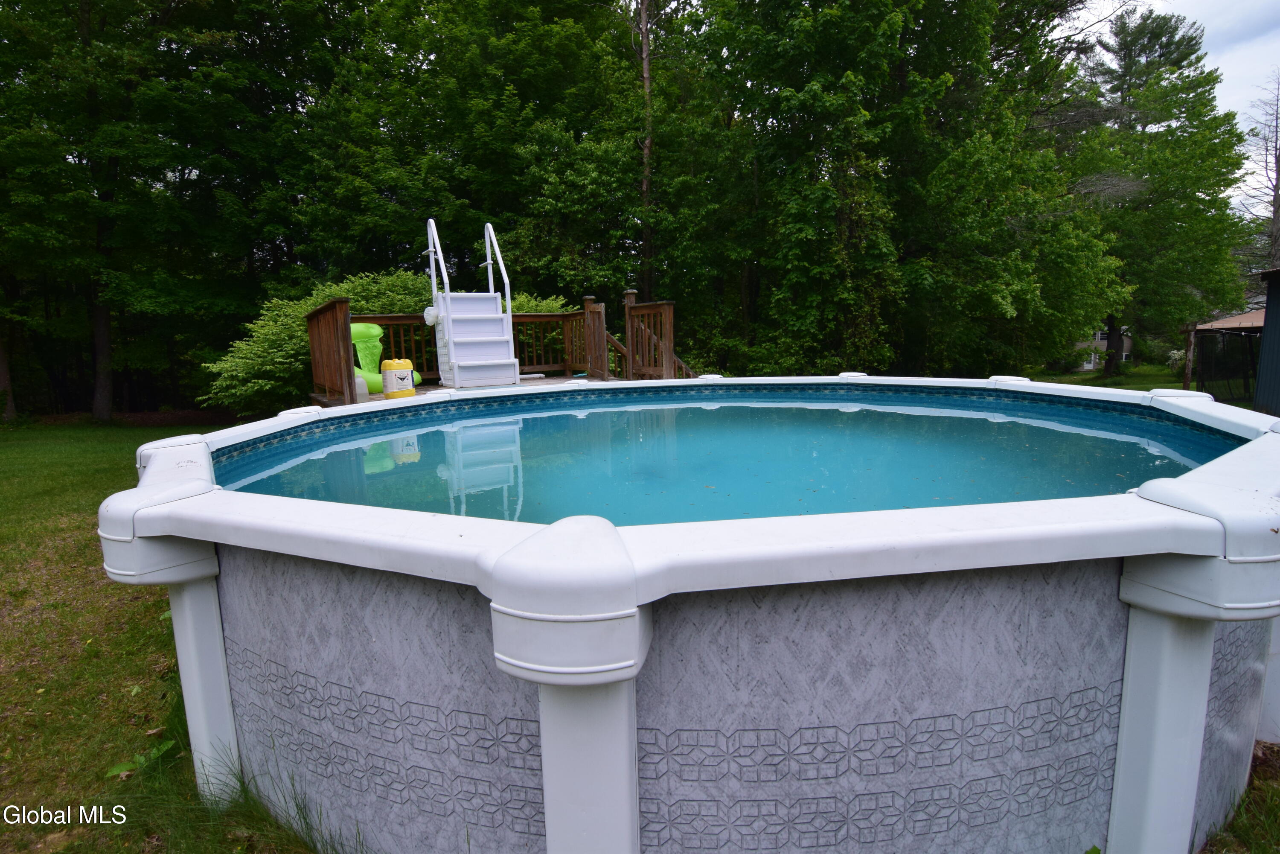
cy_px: 427
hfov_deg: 95.0
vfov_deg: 72.1
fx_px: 587
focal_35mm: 16
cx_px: 640
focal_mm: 11
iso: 400
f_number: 9.5
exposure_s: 1/350
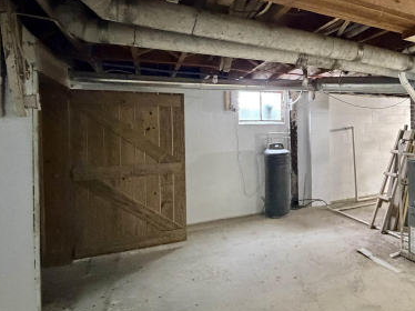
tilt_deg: -0.9
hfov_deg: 62.5
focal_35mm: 25
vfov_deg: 54.6
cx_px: 342
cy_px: 131
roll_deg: +1.0
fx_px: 300
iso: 1250
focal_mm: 2.22
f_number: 2.2
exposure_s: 1/30
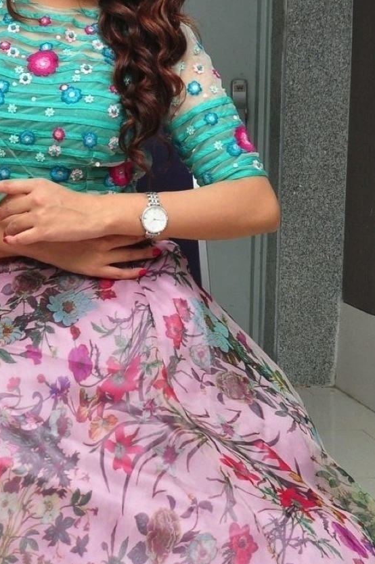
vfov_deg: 22.4
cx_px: 65
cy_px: 346
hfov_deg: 14.9
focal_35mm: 91
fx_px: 1425
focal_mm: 28
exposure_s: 1/125
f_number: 8
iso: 1250
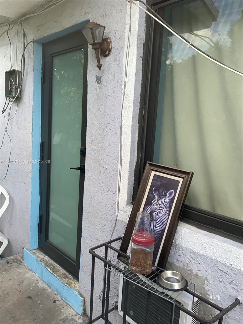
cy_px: 162
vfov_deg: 61.7
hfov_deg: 48.2
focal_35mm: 29
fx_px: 271
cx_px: 122
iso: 16
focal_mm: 3
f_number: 1.8
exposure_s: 1/124
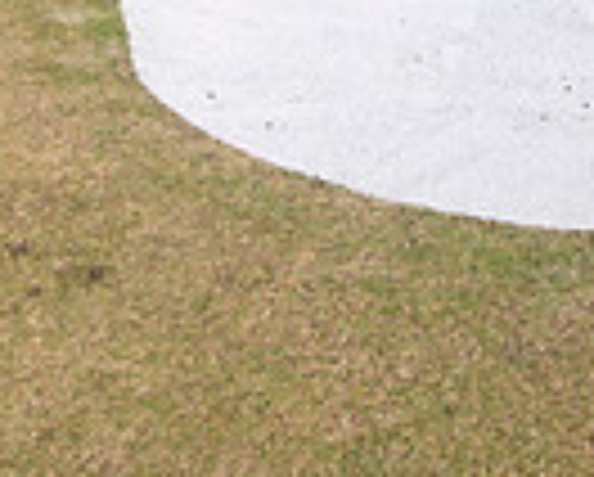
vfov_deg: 18.4
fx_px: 1162
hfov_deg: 28.0
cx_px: 486
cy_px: -371
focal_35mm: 66
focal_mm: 16
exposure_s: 1/1000
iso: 200
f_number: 7.1
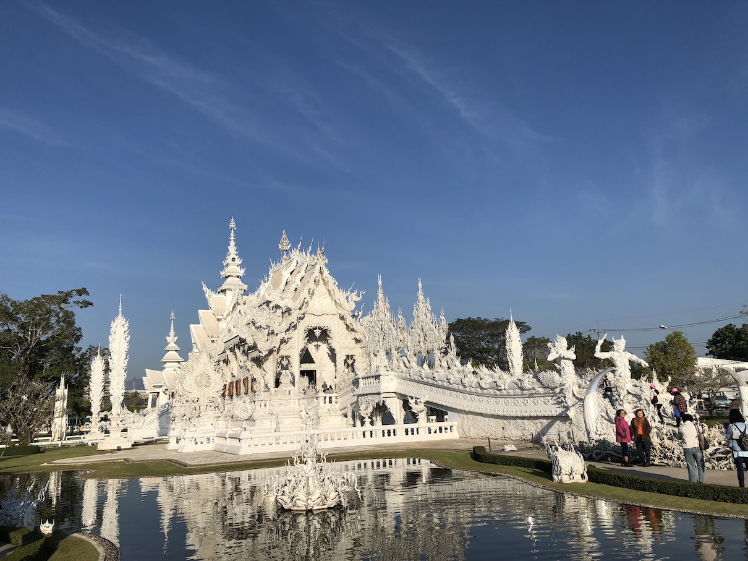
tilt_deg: +11.7
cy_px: 280
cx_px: 374
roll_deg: +2.7
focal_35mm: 28
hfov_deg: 63.5
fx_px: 605
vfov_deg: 49.7
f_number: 1.8
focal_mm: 4
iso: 20
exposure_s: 1/3436
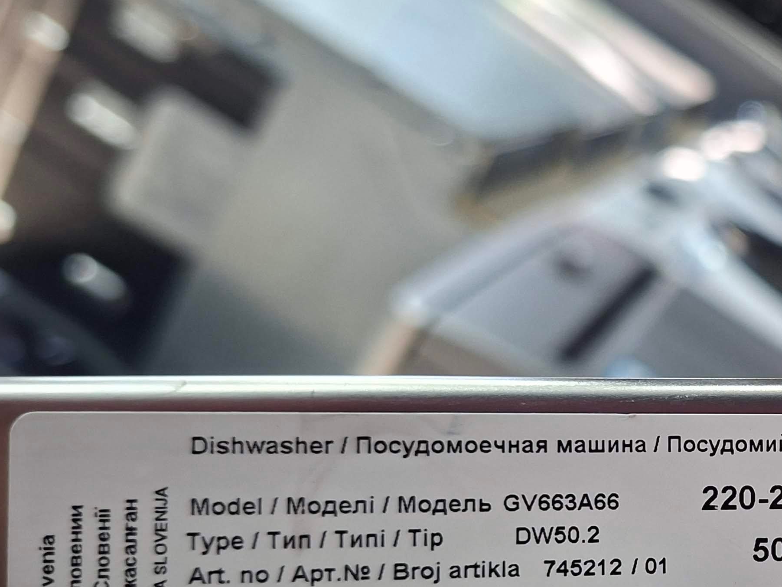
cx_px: 829
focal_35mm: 51
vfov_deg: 28.2
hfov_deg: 33.4
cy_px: 427
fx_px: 1152
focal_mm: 5.54
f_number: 1.8
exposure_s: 1/50
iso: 320
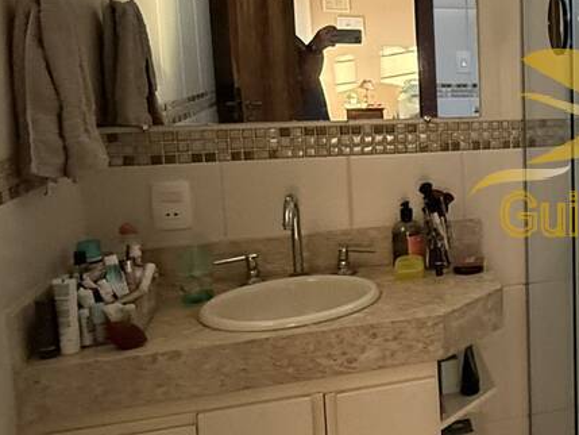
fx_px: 786
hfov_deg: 32.8
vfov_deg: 30.6
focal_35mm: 47
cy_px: 138
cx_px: 705
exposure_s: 1/78
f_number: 2.2
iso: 320
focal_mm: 2.22
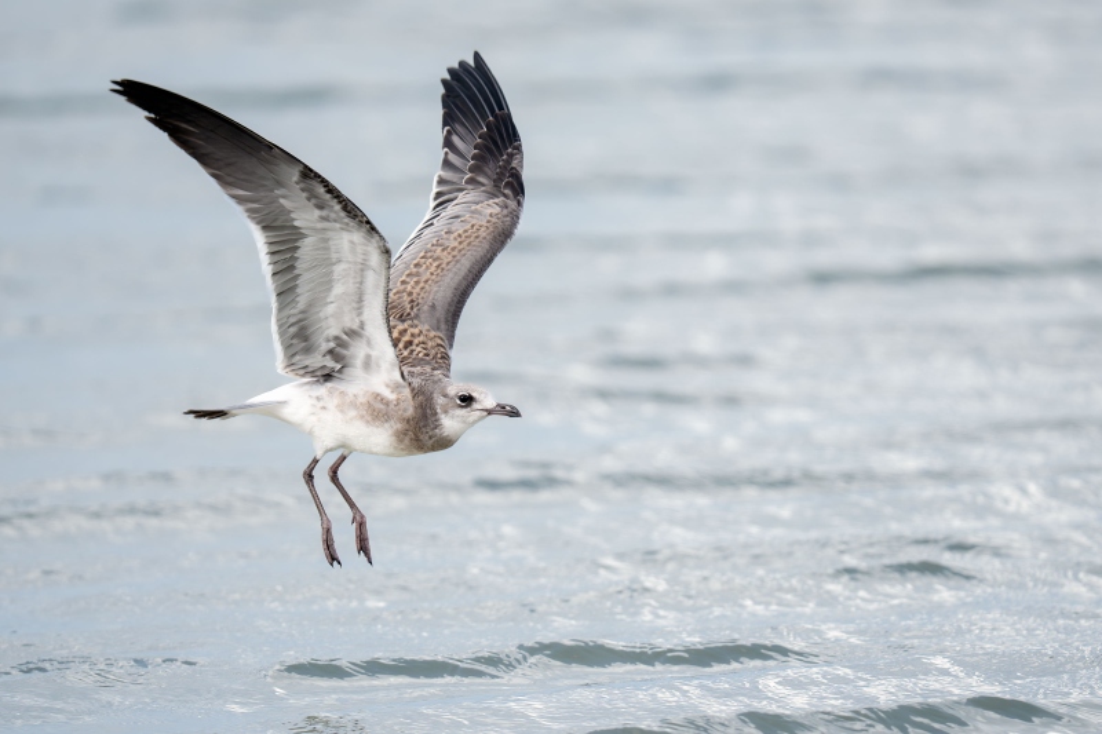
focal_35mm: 600
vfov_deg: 2.3
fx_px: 18362
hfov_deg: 3.4
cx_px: 551
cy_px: 367
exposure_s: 1/2000
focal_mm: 400
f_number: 4.5
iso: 1600
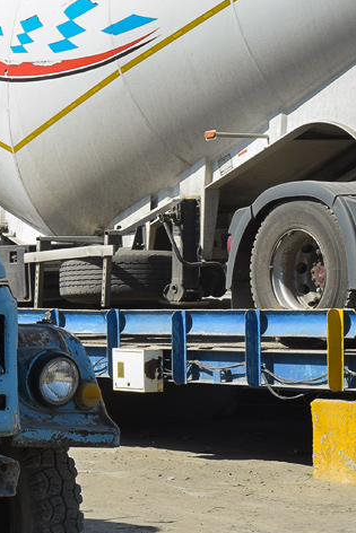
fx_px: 1753
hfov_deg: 10.8
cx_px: -303
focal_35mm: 118
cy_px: 270
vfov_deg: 17.3
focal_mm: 31
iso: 200
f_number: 10
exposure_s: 1/400
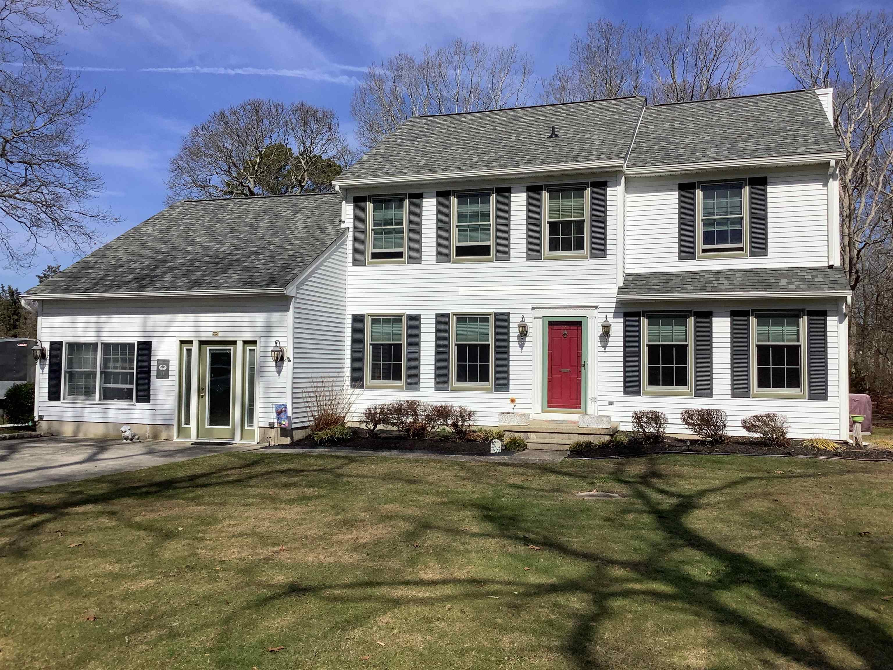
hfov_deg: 58.4
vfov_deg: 45.4
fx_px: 800
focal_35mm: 31
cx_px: 446
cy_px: 335
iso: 25
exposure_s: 1/2469
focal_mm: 3.3
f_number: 2.4
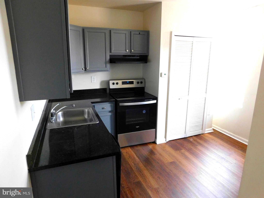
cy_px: 99
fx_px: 175
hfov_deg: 73.9
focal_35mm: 23
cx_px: 132
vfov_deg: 58.9
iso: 320
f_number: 3
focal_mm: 4
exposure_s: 1/30
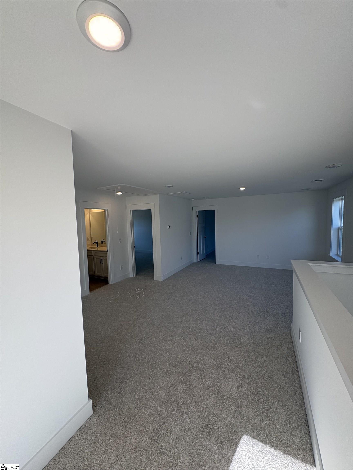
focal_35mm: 14
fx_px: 190
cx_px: 176
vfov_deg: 102.1
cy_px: 235
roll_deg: +2.1
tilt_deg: -4.2
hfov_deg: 85.7
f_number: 2.2
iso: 40
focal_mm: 2.22
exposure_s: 1/150
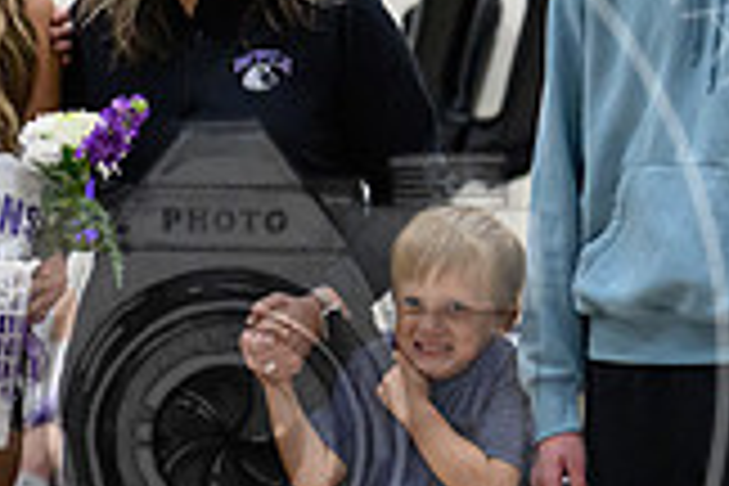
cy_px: 283
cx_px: -26
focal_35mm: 283
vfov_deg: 4.9
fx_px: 5730
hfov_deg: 7.2
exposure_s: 1/640
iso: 7200
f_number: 3.5
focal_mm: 70
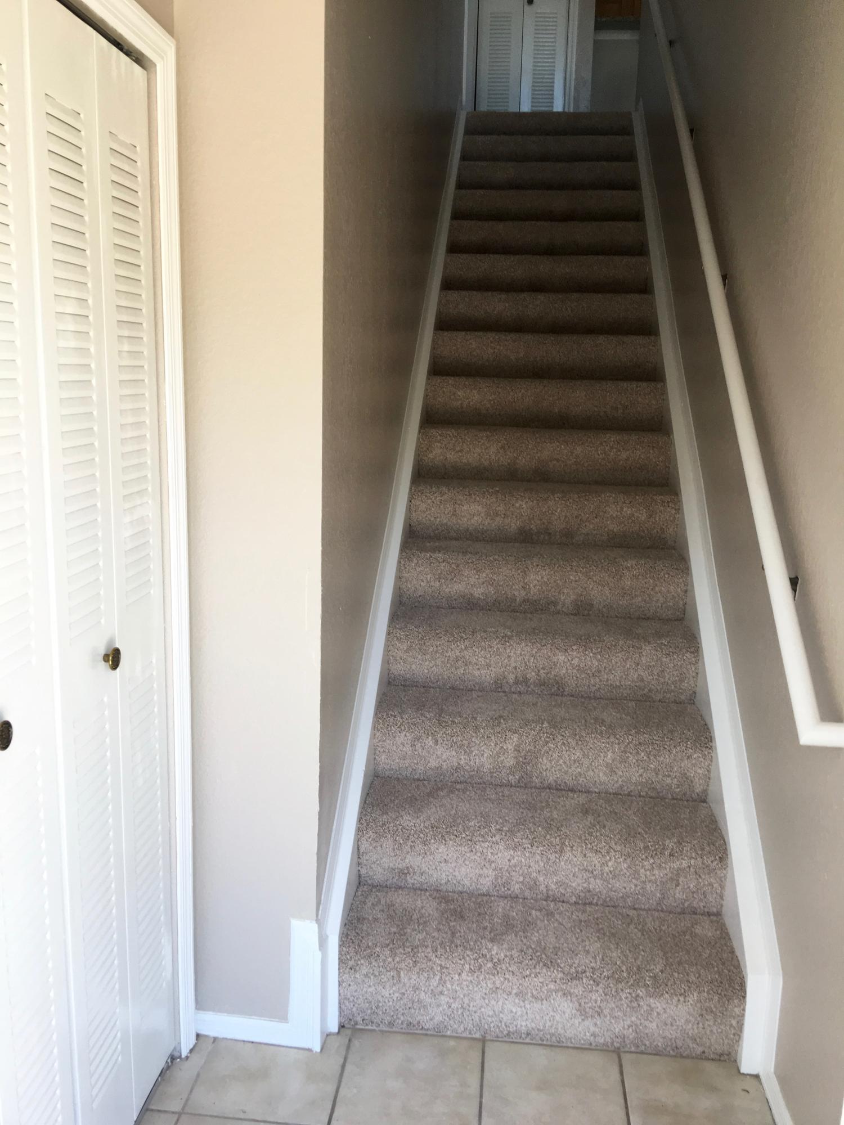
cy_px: 562
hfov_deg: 48.2
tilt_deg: -9.1
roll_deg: -1.9
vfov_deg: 61.7
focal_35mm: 29
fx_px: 943
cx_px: 422
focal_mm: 4.15
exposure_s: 1/120
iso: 32
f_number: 2.2
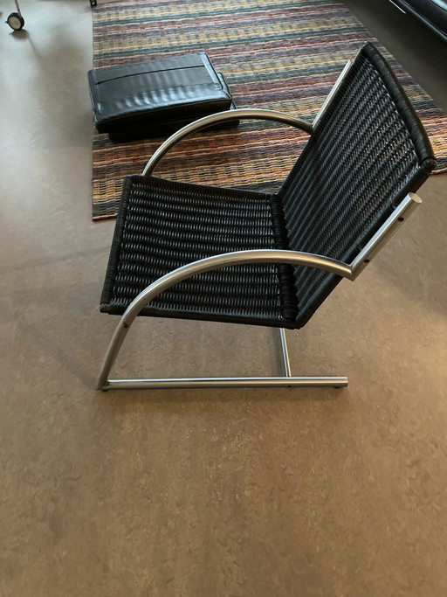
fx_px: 482
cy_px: 298
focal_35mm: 28
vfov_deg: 63.5
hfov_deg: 49.7
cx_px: 224
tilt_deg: -46.5
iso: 640
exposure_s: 1/20
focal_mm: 3.99
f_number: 1.8
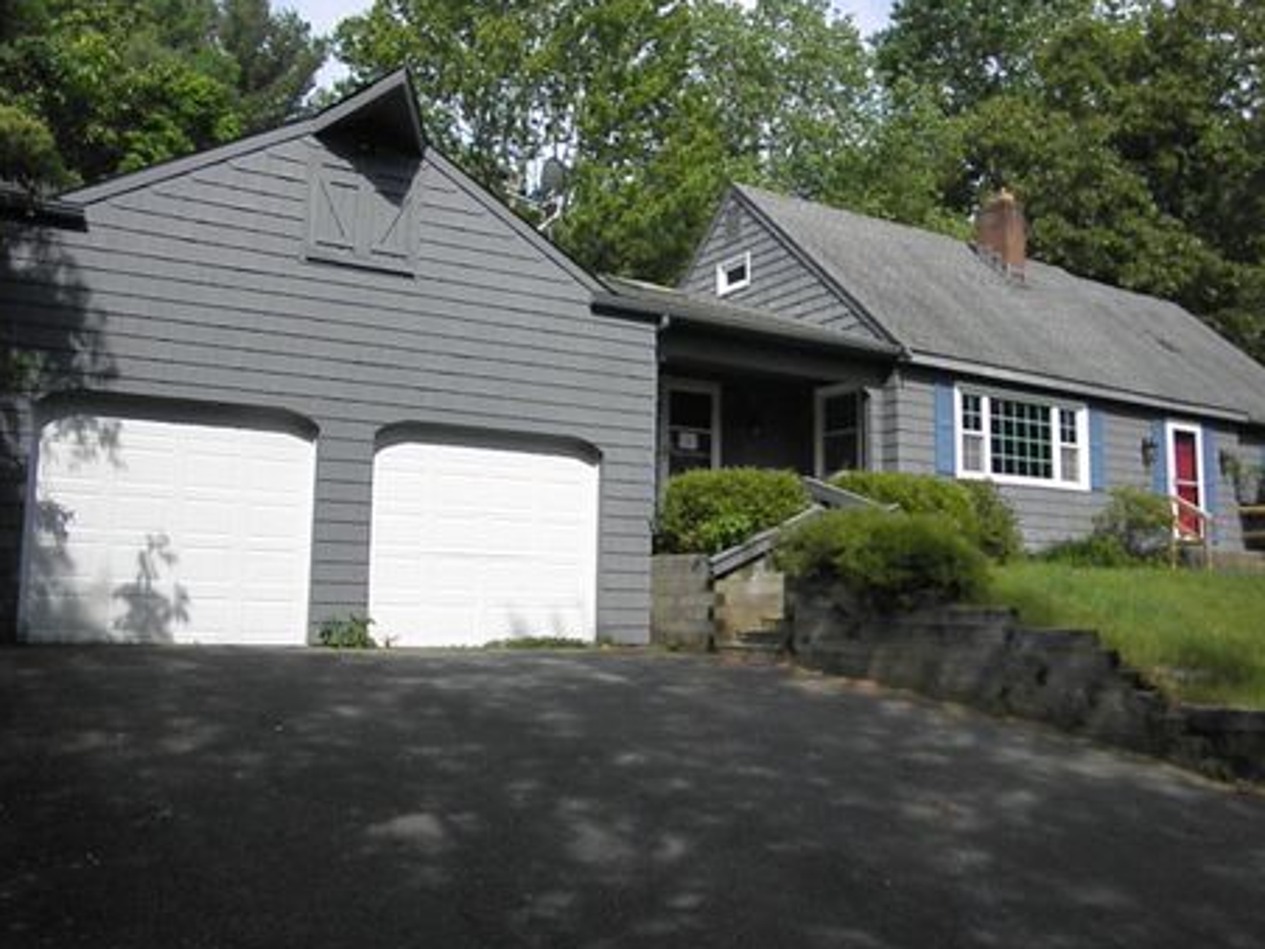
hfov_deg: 58.3
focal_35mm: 31
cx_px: 672
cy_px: 474
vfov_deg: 45.4
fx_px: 1133
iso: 800
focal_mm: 5
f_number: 7
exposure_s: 1/2000
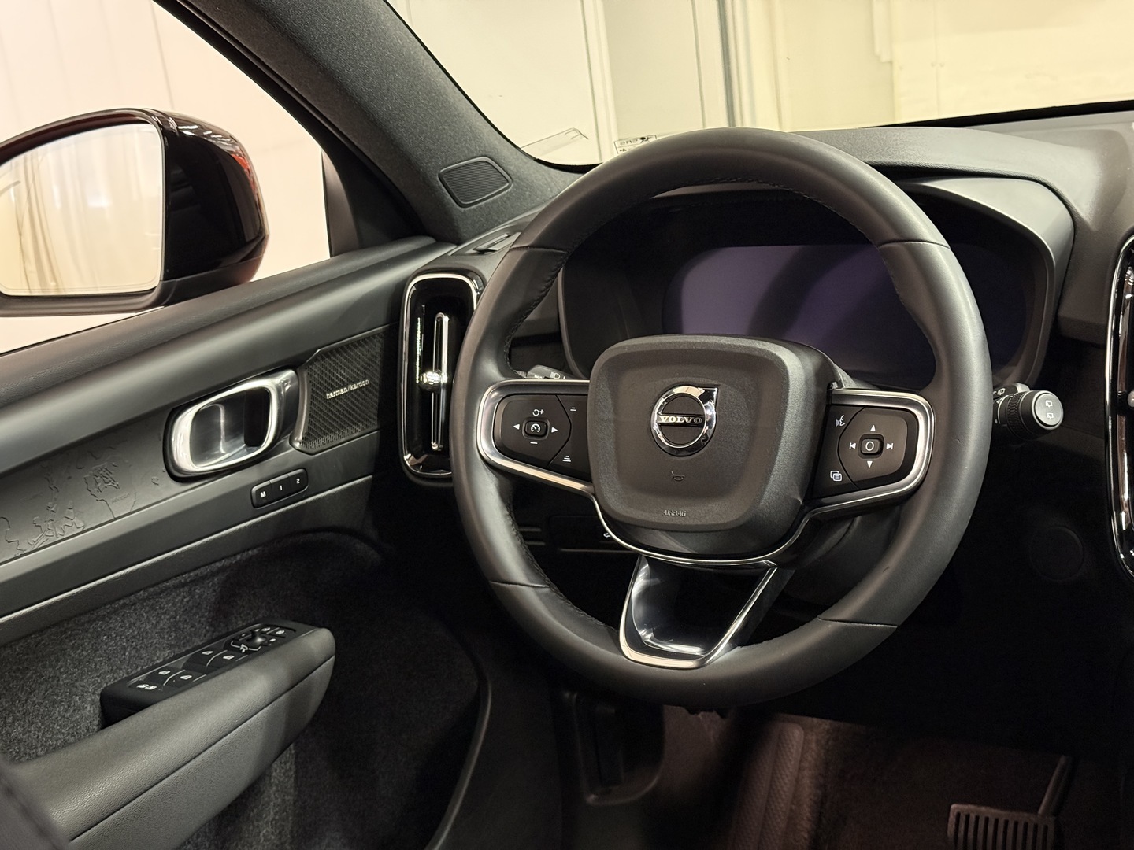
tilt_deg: -16.6
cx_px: 567
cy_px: 425
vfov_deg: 30.3
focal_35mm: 48
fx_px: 1572
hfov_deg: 39.7
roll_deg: +7.5
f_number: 1.78
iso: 500
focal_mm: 6.76
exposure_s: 1/31
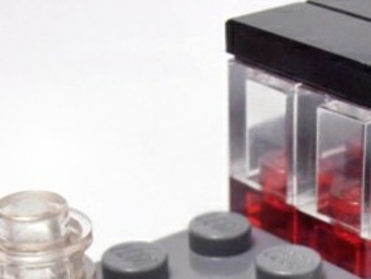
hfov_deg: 16.5
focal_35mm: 118
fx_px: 1266
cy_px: 363
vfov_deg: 12.2
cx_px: 305
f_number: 3.9
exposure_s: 1/50
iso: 80
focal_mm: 6.61
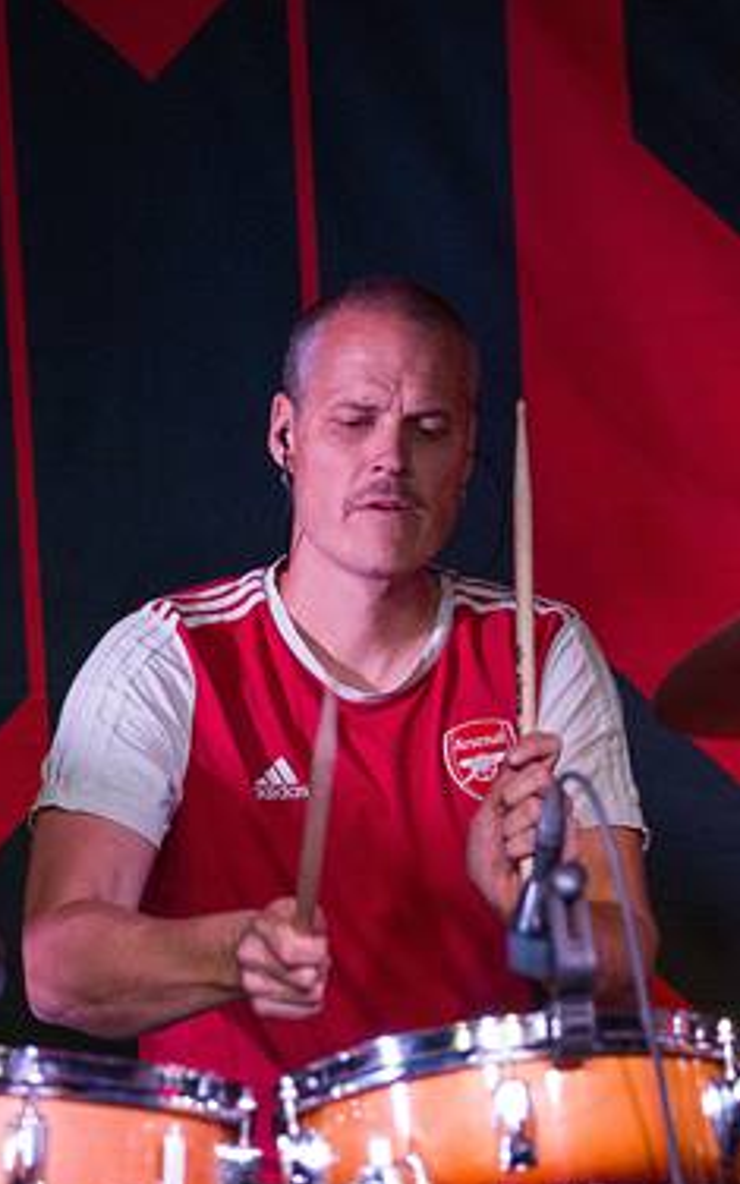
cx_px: 439
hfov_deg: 11.4
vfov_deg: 17.9
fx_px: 3711
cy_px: 976
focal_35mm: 115
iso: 3200
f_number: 2.8
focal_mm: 59
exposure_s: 1/800
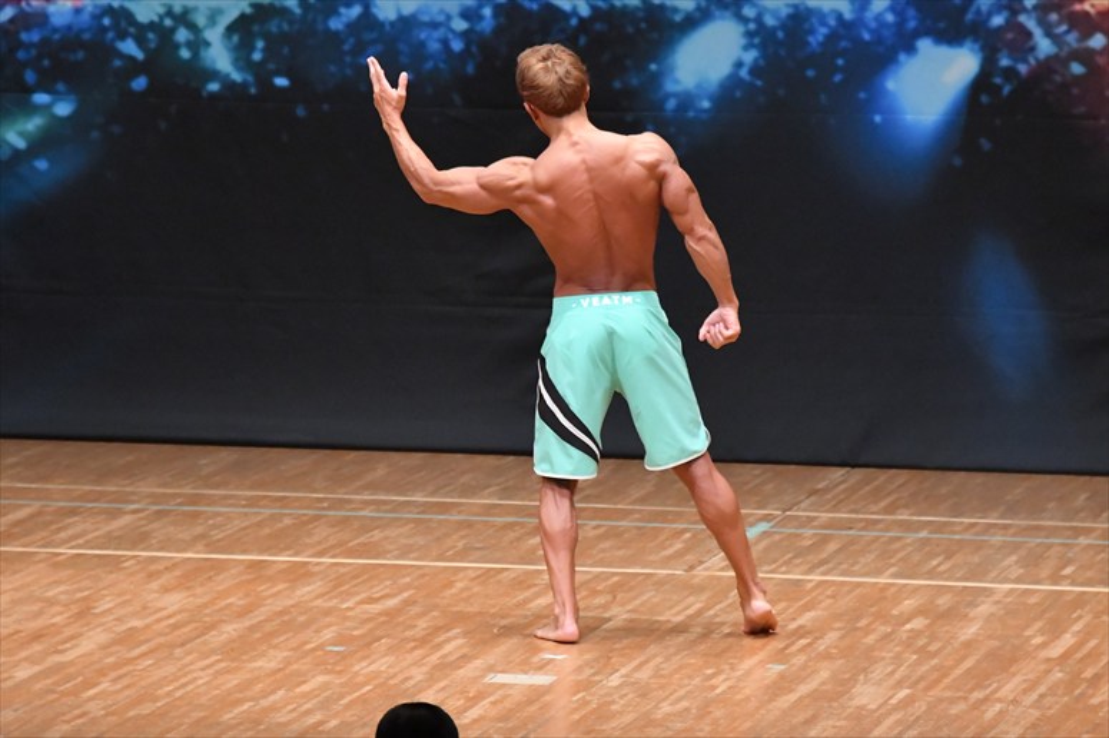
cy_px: 369
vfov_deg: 4.8
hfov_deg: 7.2
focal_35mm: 285
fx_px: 8775
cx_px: 554
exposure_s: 1/400
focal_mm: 190
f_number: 5.6
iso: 8000
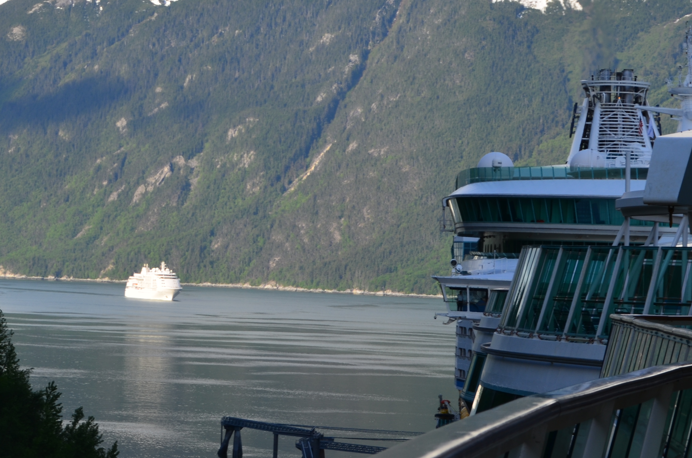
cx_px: 152
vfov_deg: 9.8
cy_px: 120
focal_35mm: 139
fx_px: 2663
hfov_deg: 14.7
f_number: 11
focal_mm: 55
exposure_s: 1/125
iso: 140
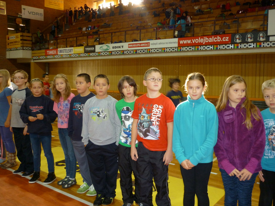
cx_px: 138
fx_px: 262
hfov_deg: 55.4
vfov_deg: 42.9
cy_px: 103
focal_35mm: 33
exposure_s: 1/30
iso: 200
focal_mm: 5.5
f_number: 2.8
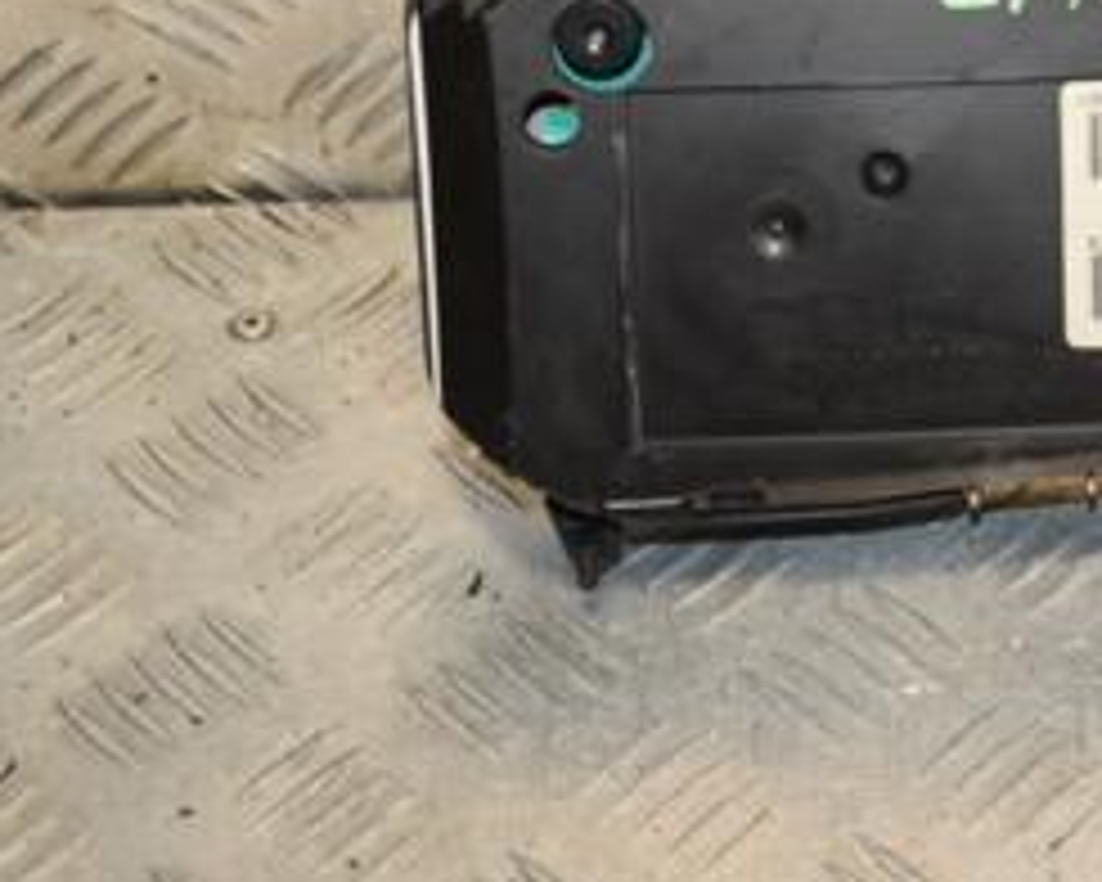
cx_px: 1304
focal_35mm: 131
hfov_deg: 14.3
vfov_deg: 11.7
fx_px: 4273
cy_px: 81
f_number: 5.6
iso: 800
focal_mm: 38
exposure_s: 1/200
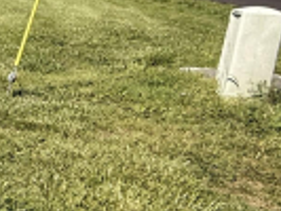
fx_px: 569
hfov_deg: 18.1
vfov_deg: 20.9
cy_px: 63
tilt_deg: -11.0
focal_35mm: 70
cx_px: -291
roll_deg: +1.7
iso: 50
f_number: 2.2
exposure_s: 1/1961
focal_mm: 2.22
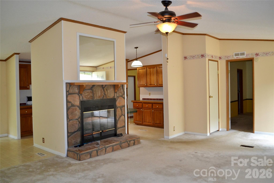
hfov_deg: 61.9
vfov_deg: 43.6
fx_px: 228
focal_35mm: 30
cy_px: 92
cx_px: 137
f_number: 3.8
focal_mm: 20
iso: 900
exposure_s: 1/60
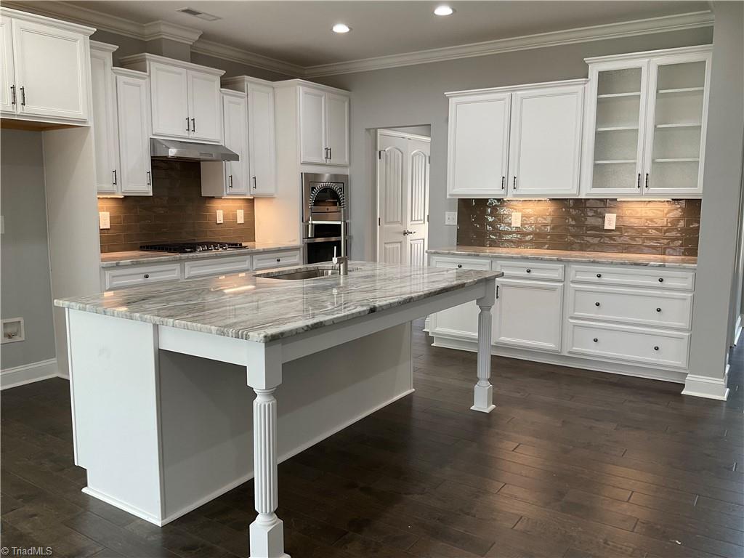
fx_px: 623
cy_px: 279
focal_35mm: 29
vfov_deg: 48.2
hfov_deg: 61.7
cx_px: 372
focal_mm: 3
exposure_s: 1/120
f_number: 1.8
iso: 50
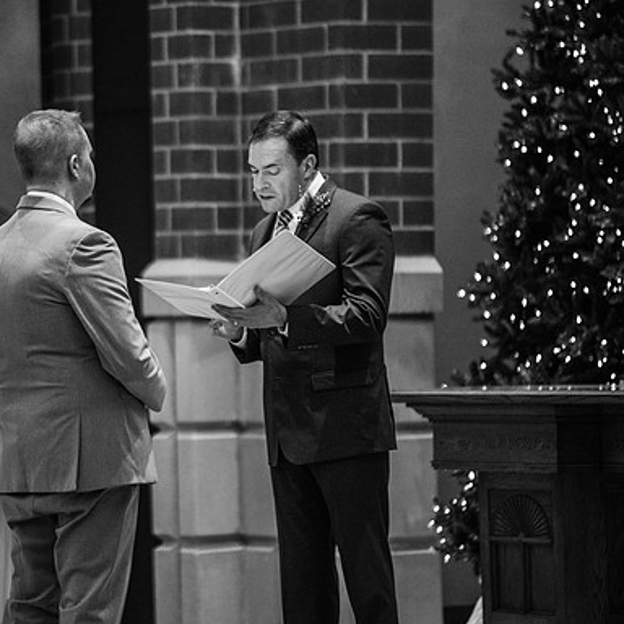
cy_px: 313
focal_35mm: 257
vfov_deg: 6.8
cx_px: 158
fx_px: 5241
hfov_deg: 6.8
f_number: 2.8
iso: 2000
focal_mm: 200
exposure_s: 1/250
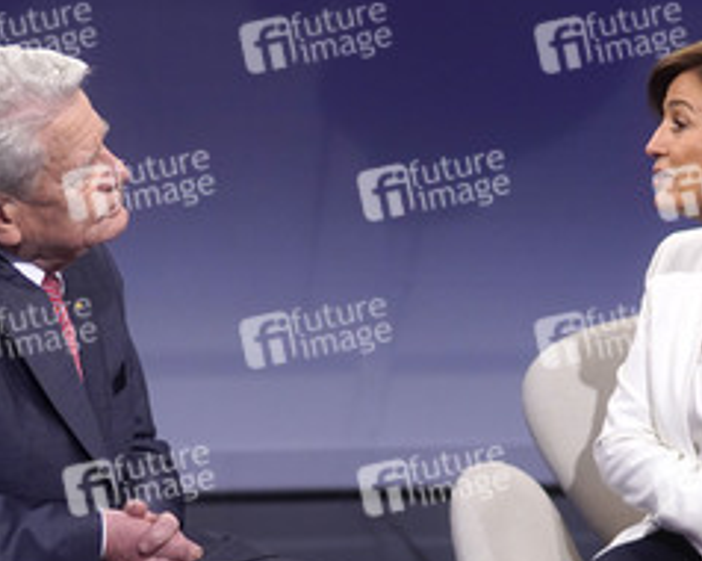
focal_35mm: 80
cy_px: 407
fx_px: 1661
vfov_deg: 19.0
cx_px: 355
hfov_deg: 23.9
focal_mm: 30
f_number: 1.6
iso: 640
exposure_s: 1/500
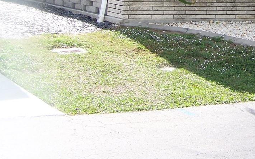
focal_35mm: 103
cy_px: -42
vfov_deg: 12.4
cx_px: 247
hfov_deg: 19.7
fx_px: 716
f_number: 2.8
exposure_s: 1/250
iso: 64
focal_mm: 6.75
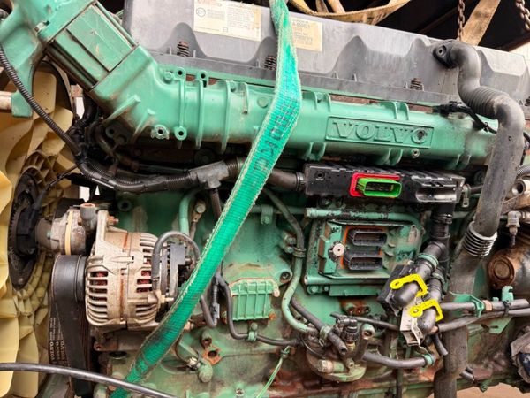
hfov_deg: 71.6
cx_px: 265
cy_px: 199
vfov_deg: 56.8
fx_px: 367
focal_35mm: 24
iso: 100
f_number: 1.78
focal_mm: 6.76
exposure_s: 1/181
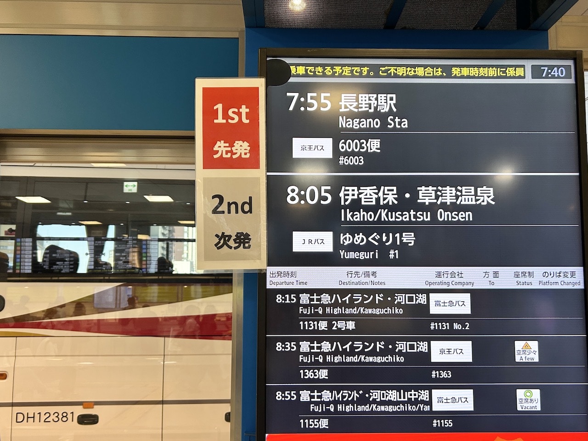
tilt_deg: +5.3
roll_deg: +0.7
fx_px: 442
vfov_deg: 53.1
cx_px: 294
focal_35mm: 26
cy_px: 220
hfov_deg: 67.3
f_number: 1.5
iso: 125
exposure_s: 1/100
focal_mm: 5.7
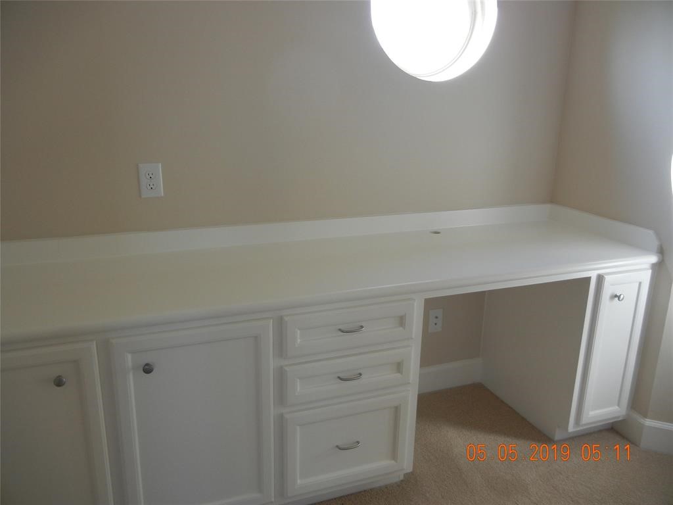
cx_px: 336
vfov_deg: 46.8
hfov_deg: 60.0
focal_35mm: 30
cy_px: 252
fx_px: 583
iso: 160
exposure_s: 1/71
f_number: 3.5
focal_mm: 5.4
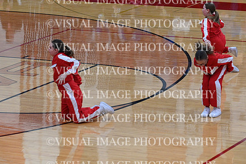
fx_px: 1366
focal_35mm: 200
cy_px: 59
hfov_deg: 10.3
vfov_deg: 6.9
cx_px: 131
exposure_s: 1/400
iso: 4000
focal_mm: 145
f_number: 4
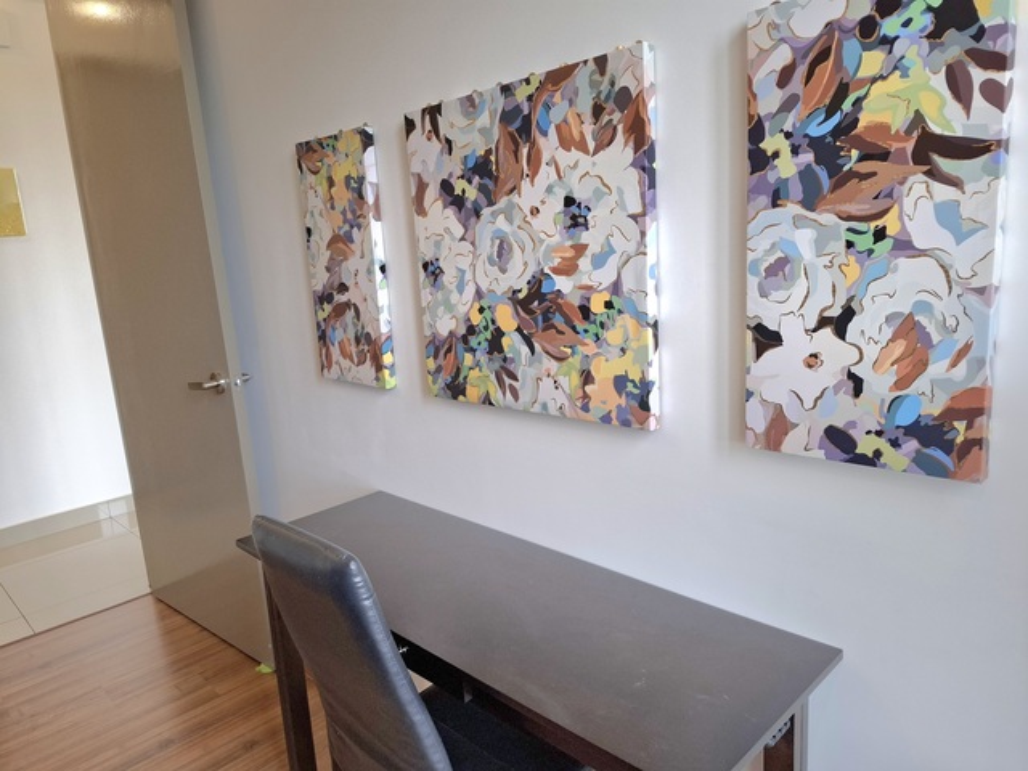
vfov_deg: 58.9
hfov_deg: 73.9
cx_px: 514
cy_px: 386
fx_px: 683
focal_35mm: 23
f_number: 1.8
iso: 125
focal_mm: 5.54
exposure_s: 1/120
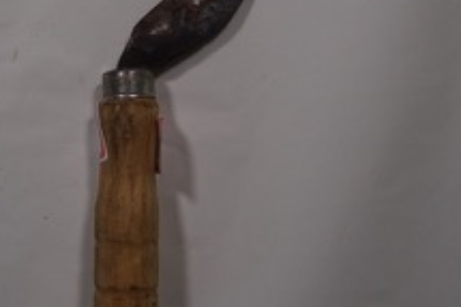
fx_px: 987
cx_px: 109
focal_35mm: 77
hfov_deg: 25.9
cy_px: 71
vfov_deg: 17.5
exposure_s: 1/160
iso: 250
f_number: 4.5
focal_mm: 23
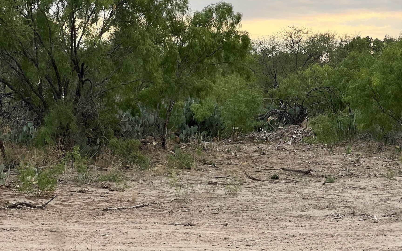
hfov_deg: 19.1
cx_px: 201
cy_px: 191
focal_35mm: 109
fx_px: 1194
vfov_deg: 12.0
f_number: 2.8
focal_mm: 9
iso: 80
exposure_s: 1/99
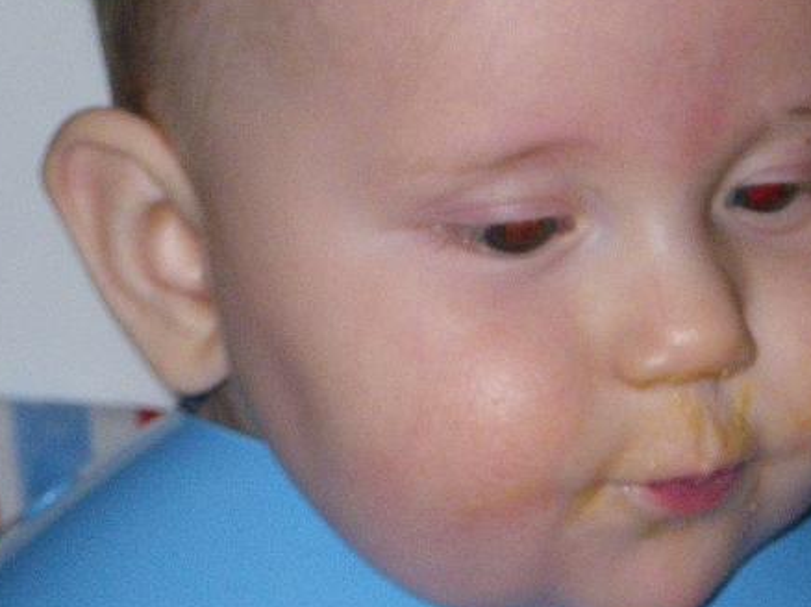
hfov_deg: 9.0
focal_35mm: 220
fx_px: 5151
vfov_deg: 6.7
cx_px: 594
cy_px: 154
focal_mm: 16.7
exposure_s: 1/125
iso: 400
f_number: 5
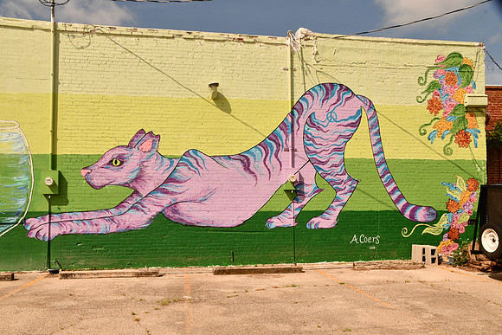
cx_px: 251
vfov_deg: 40.0
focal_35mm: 33
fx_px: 460
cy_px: 168
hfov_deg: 57.2
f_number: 14
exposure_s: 1/160
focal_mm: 22
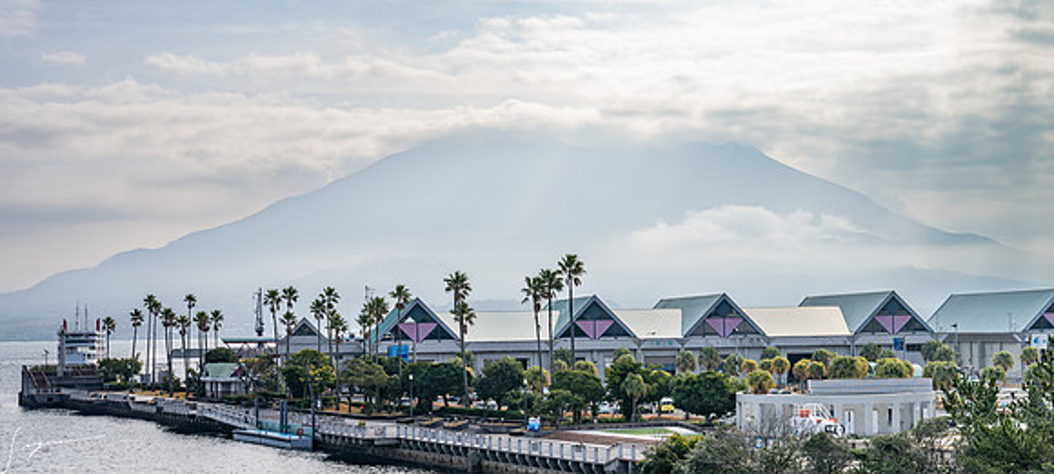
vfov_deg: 17.4
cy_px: 292
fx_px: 1544
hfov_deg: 37.7
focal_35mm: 58
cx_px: 503
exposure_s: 1/200
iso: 64
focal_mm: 49
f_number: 8
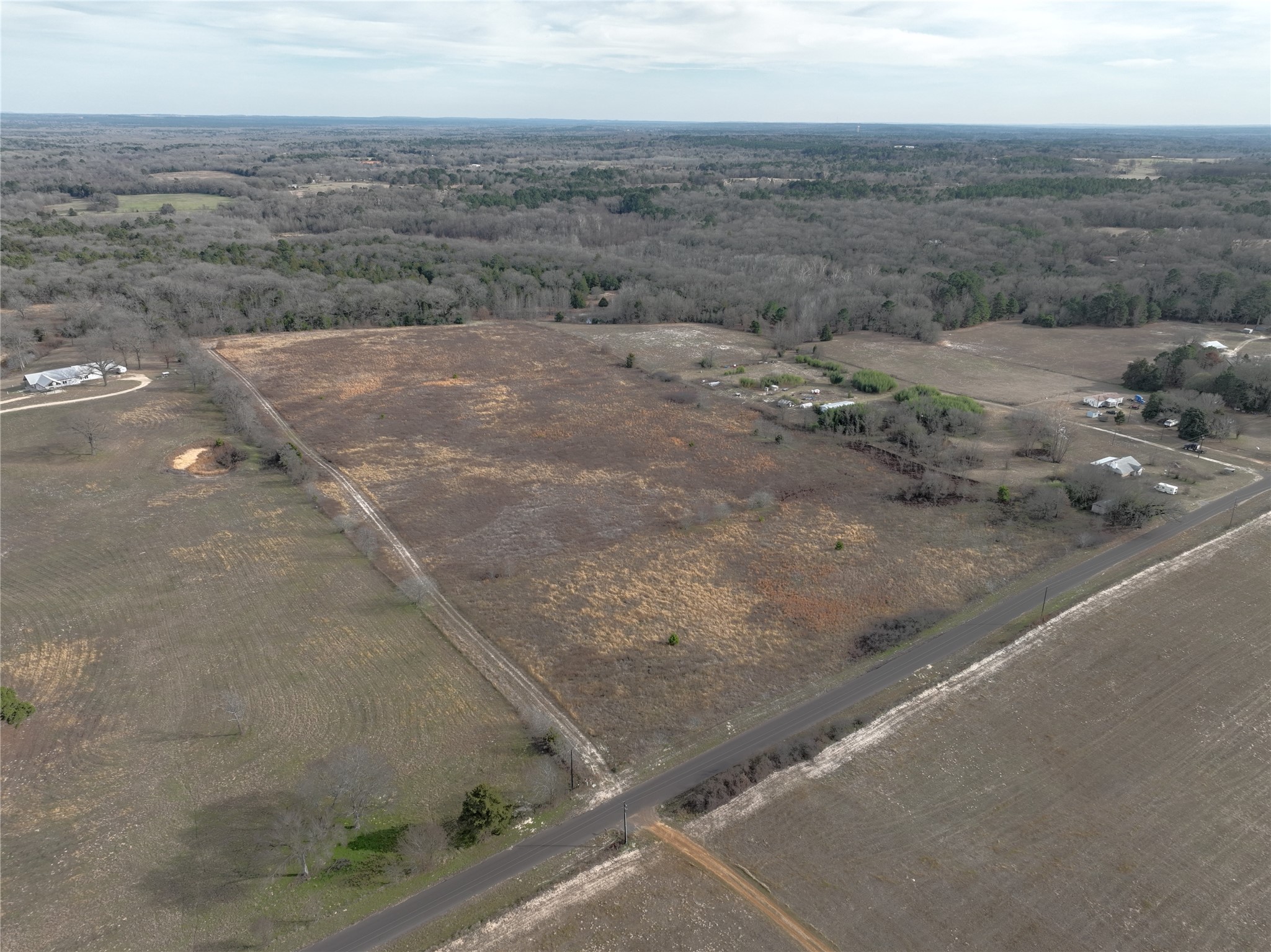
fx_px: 881
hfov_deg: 71.6
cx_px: 636
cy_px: 476
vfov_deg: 56.8
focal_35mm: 24
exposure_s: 1/250
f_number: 5.6
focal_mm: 12.29
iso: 108
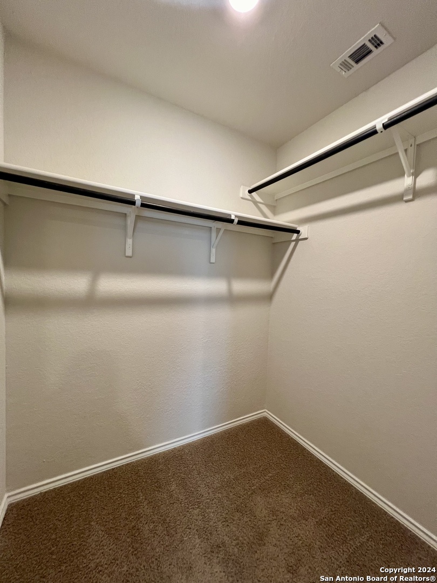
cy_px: 292
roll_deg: -2.0
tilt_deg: -2.8
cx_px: 218
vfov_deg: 106.2
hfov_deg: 89.9
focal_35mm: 13
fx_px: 219
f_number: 1.8
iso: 200
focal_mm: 1.57
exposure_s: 1/60
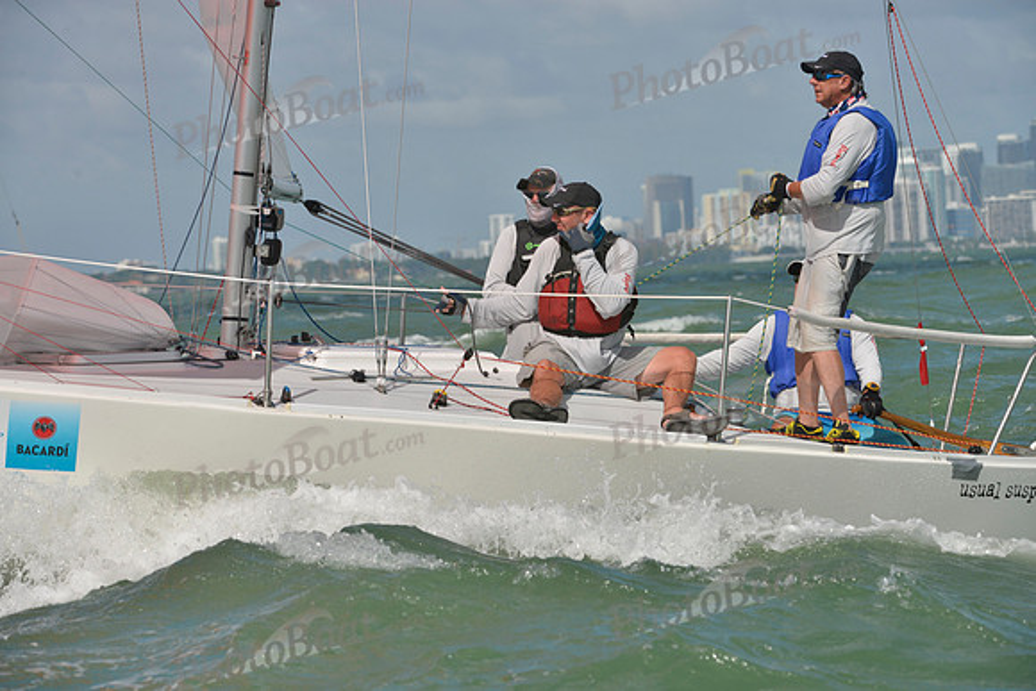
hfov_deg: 10.3
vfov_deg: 6.9
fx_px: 5757
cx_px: 518
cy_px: 346
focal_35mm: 200
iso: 280
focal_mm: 200
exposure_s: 1/1250
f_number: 10
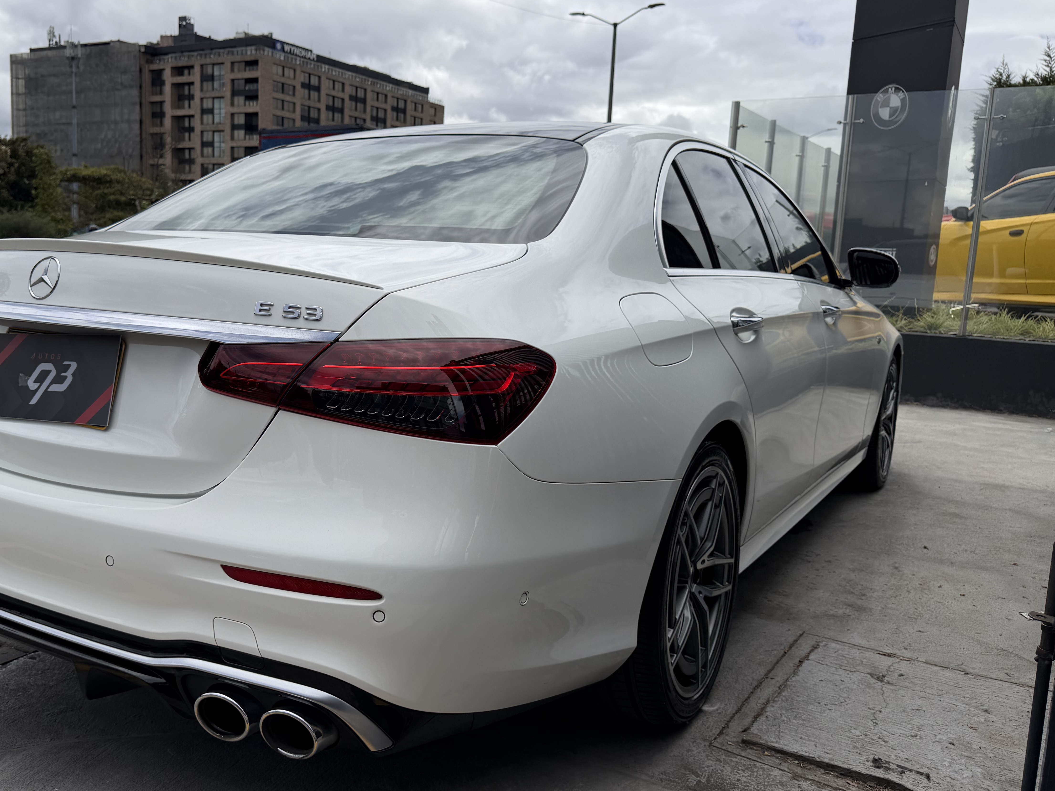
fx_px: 945
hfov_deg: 57.9
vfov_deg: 45.4
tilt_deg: -8.9
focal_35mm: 31
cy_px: 390
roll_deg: -1.7
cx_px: 418
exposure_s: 1/8130
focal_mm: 6.76
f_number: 1.78
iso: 80
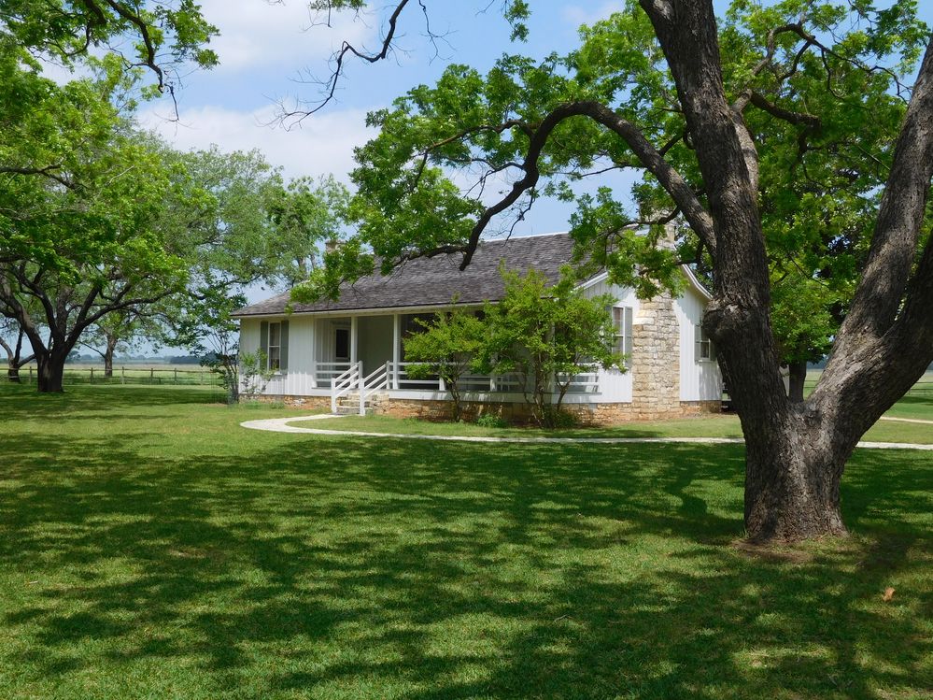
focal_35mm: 35
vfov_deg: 40.7
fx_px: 943
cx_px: 466
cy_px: 350
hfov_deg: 52.6
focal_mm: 6.2
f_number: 3.8
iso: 125
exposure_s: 1/1000
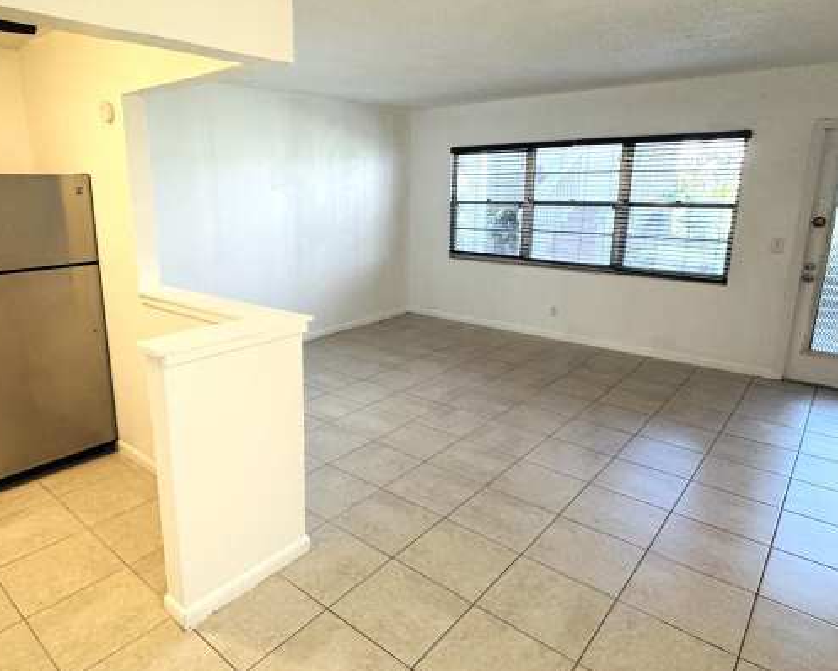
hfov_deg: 74.5
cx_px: 352
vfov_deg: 63.1
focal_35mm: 22
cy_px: 312
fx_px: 546
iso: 160
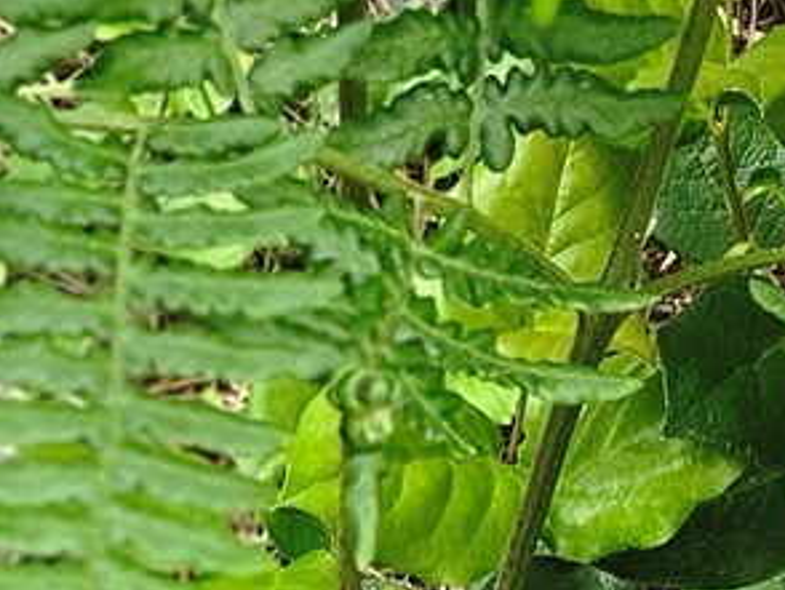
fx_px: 2837
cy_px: 1532
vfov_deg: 10.0
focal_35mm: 125
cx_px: 211
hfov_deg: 15.7
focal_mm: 6.3
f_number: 1.7
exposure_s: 1/120
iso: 32
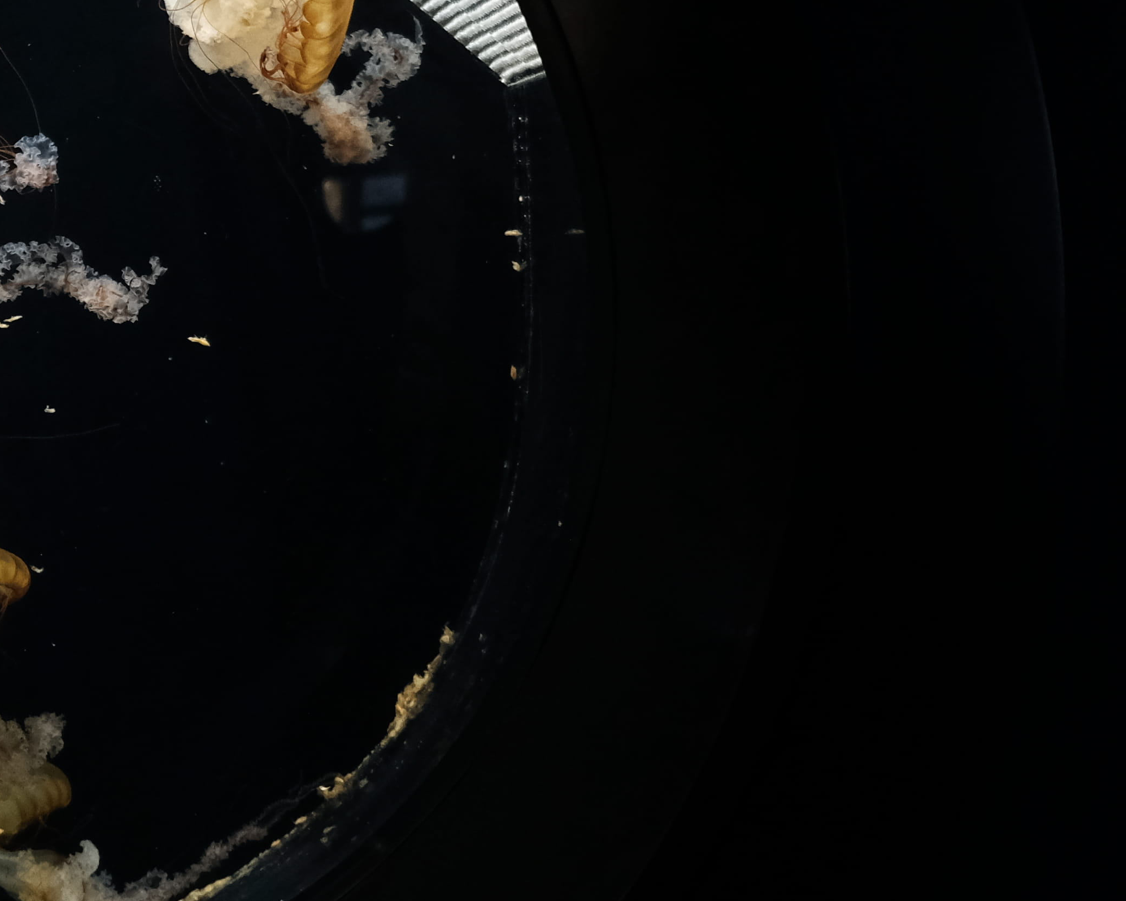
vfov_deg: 17.6
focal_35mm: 87
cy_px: 343
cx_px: -158
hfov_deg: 20.8
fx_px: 2899
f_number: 3.2
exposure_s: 1/30
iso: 2000
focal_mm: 21.4
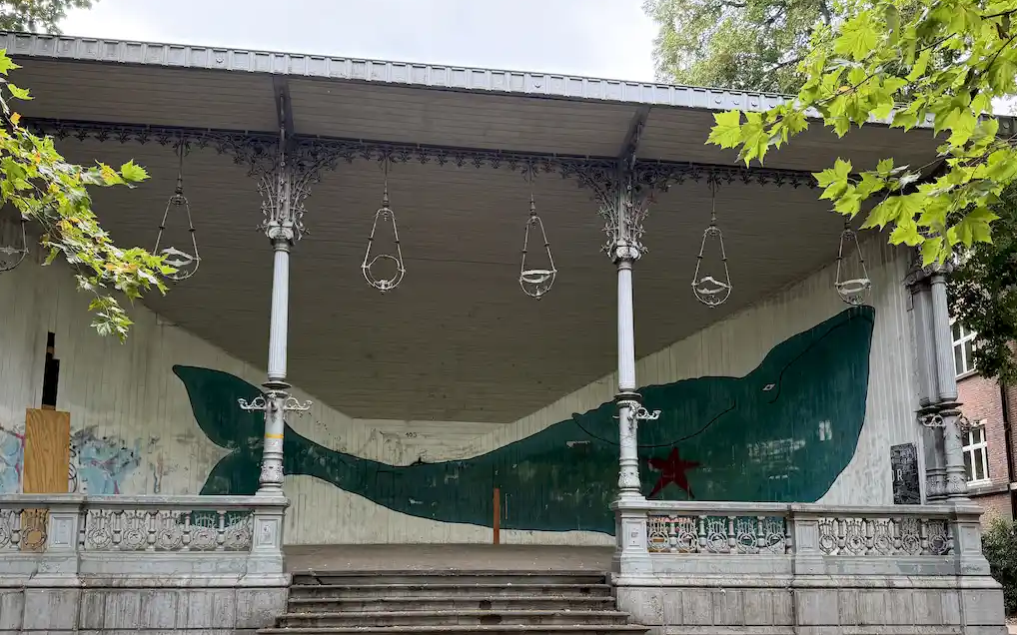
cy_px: 410
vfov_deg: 41.4
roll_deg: -0.1
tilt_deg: +10.1
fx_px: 831
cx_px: 488
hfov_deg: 62.9
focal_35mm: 30
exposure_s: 1/189
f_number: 1.78
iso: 200
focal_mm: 6.76
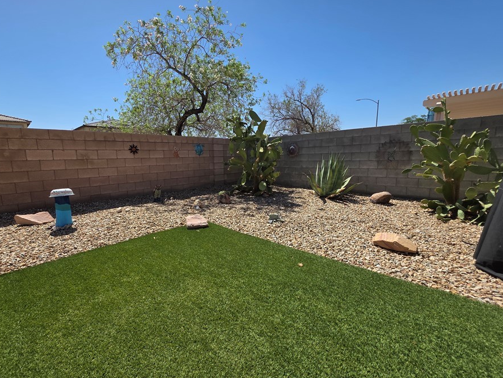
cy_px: 196
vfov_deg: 81.8
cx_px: 228
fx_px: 218
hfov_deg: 97.9
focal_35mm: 15
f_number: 1.9
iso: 40
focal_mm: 2.2
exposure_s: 1/2614
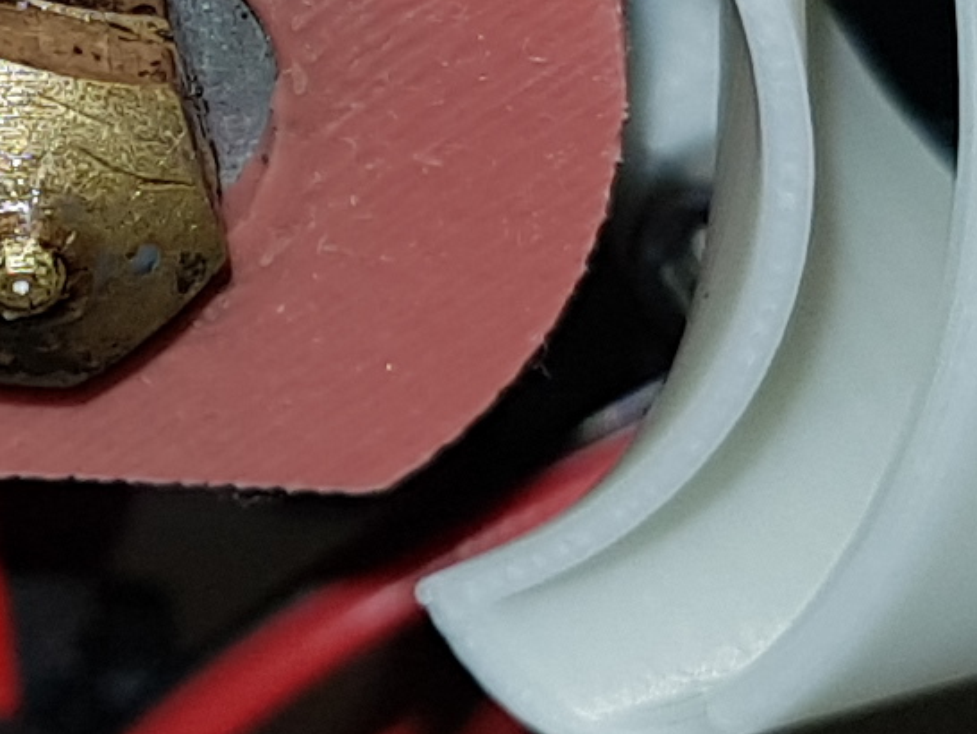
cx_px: -72
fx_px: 5421
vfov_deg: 7.7
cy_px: 254
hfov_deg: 10.2
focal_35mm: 192
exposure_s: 1/570
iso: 40
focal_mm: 4.2
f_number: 1.7
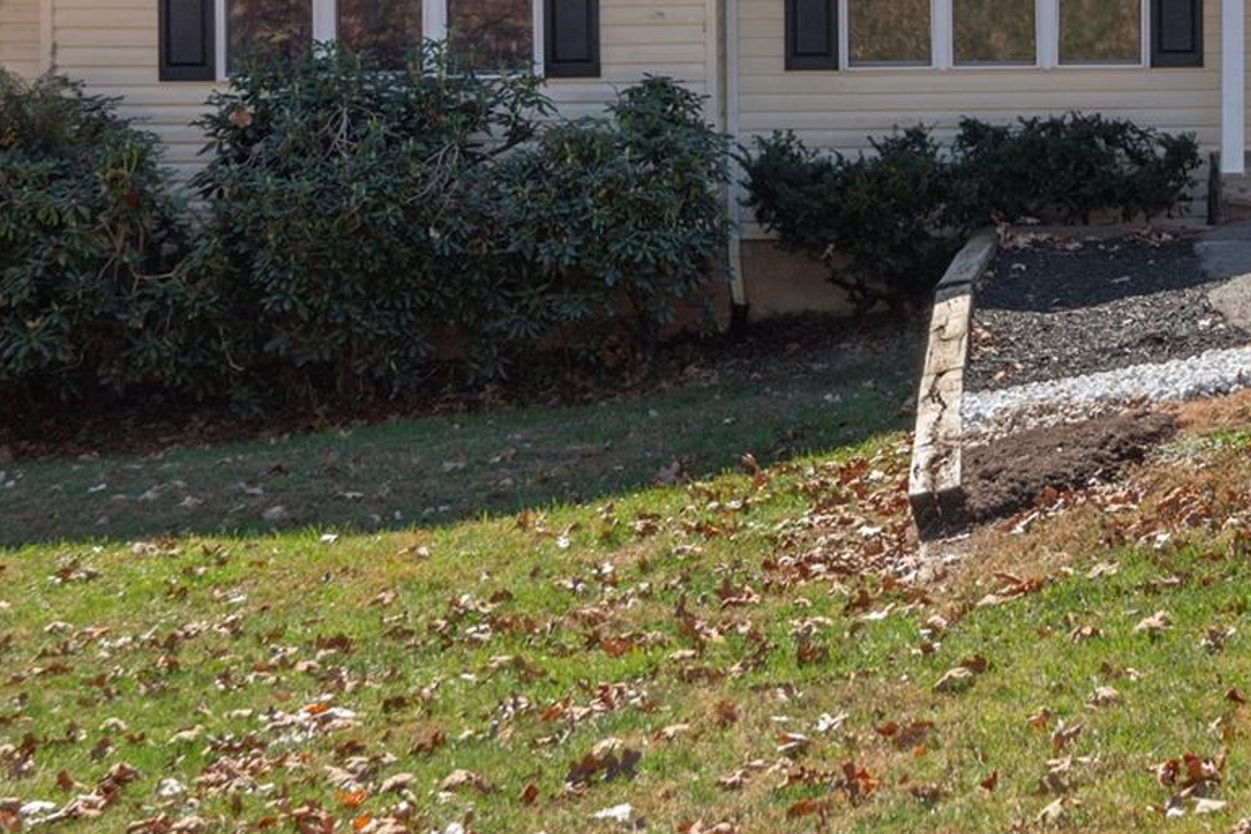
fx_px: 2676
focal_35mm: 77
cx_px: 871
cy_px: -87
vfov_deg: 17.1
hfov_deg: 26.1
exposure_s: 1/800
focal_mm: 29
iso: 320
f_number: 7.1
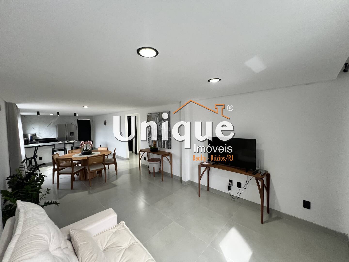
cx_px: 174
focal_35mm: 13
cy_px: 131
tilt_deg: -4.5
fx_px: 131
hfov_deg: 106.2
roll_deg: +1.5
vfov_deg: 89.9
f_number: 1.8
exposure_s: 1/60
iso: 160
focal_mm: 1.57
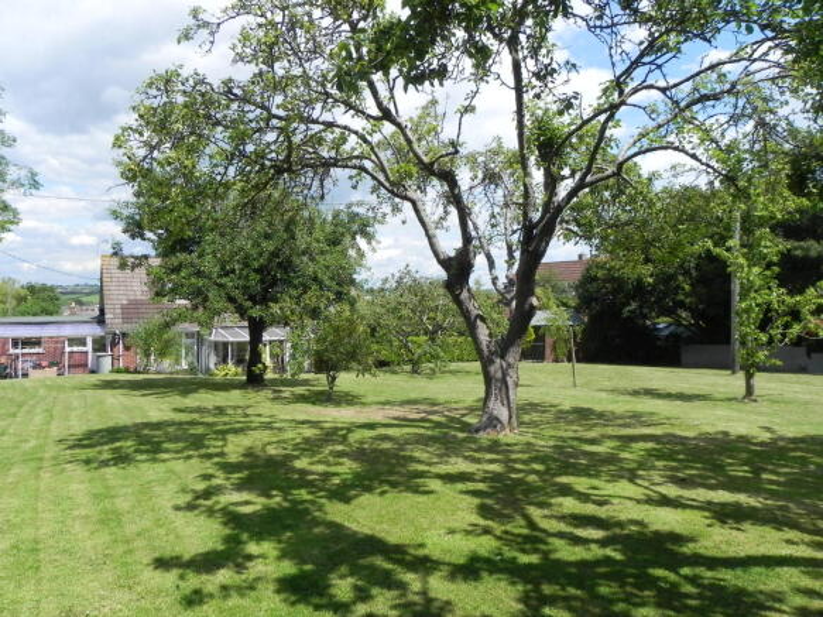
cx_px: 412
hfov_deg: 67.3
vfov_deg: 53.0
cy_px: 308
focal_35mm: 26
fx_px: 618
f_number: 7.1
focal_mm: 4.6
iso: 160
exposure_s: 1/316
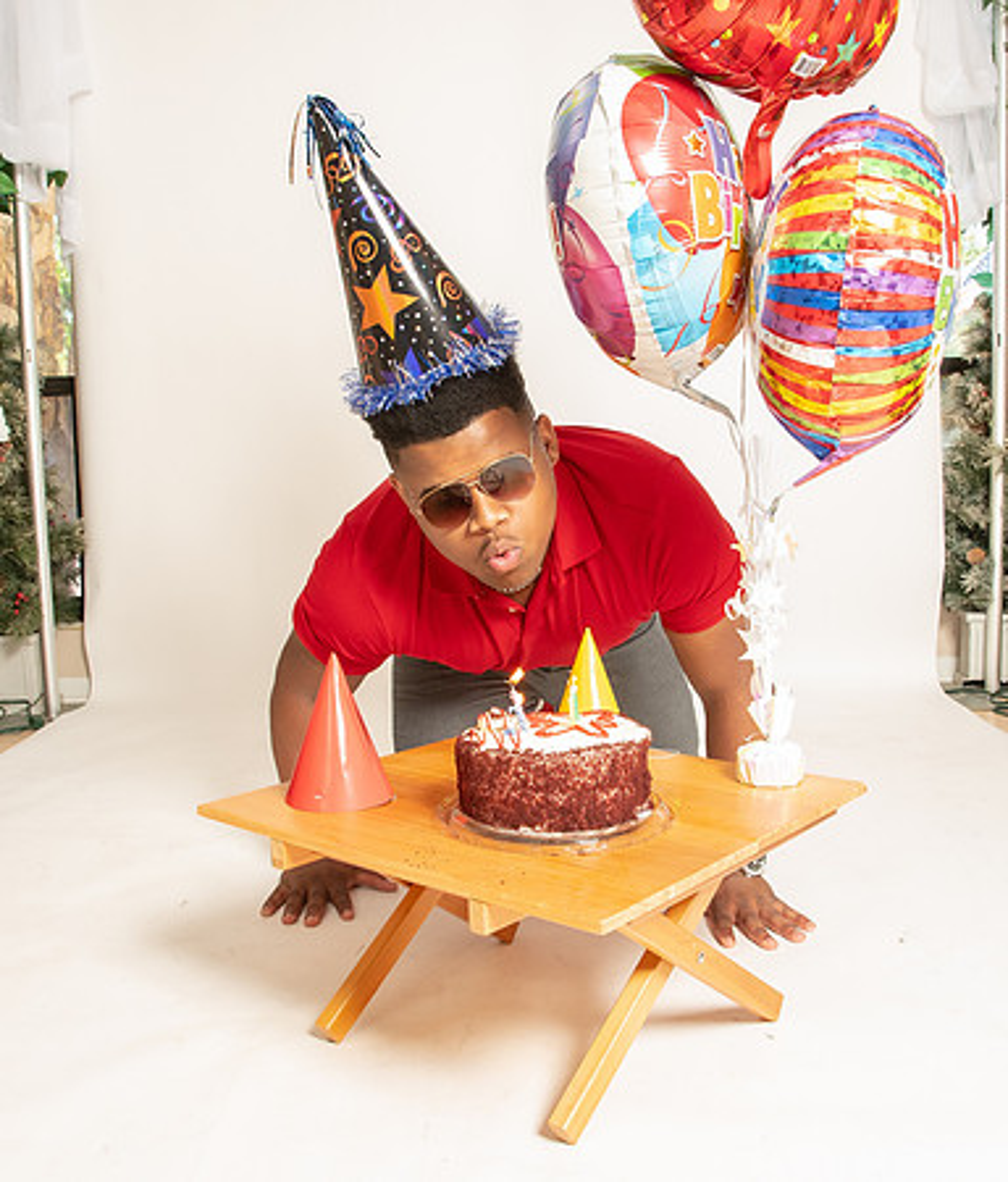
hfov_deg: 46.2
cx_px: 532
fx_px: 1182
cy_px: 591
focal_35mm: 33
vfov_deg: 53.1
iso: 2500
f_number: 10
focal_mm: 24
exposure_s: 1/125
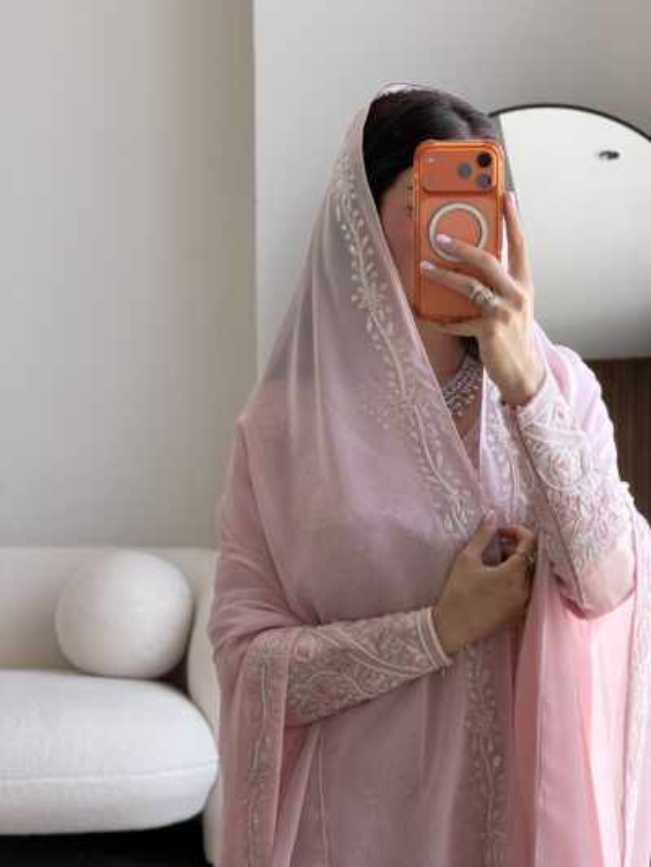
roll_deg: +0.6
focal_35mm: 100
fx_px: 2507
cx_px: 326
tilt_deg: -6.1
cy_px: 434
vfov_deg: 19.6
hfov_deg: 14.8
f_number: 2.8
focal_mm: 16.89
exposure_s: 1/121
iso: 125
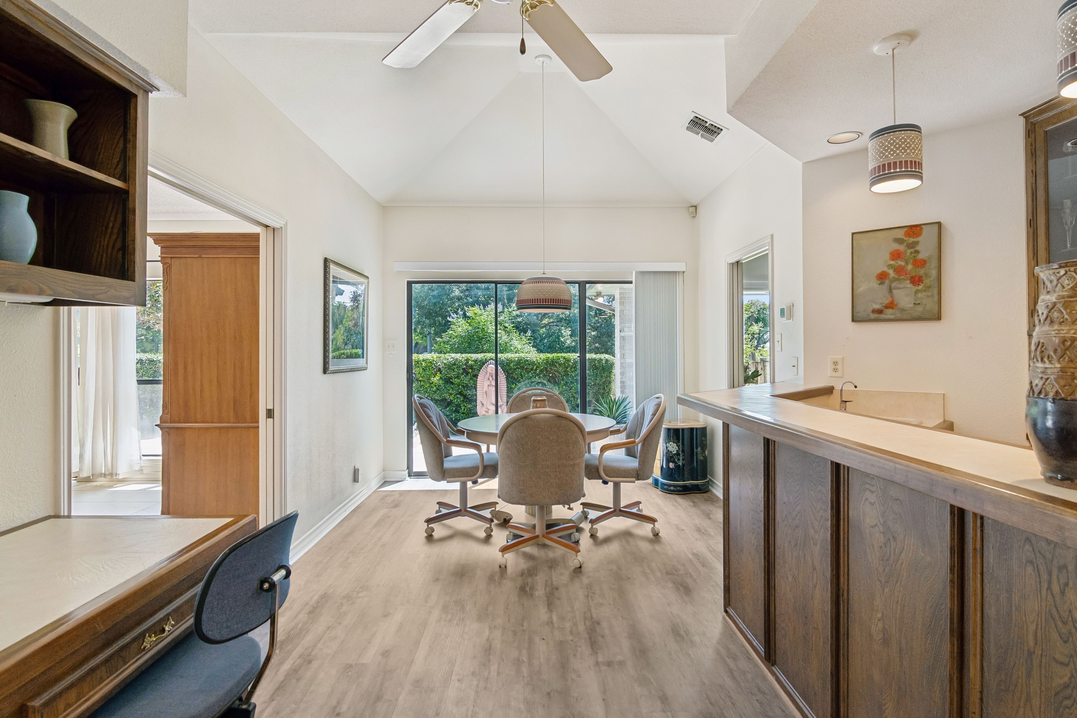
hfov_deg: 90.0
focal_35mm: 18
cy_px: 359
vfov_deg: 67.4
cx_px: 538
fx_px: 538
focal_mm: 12
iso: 320
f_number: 8
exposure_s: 1/80
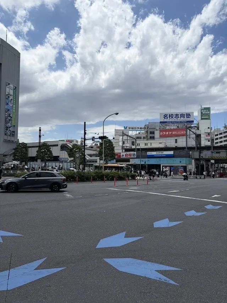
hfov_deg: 53.0
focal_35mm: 26
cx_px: 114
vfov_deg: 67.3
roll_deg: -0.1
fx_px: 227
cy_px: 152
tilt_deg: +3.5
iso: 50
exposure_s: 1/6993
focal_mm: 5.96
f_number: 1.6
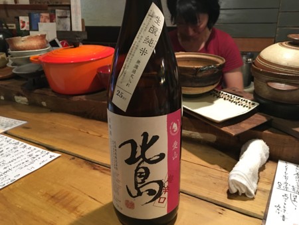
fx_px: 251
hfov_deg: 61.6
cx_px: 150
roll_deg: +0.0
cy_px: 112
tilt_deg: -19.4
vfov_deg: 48.3
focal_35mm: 29
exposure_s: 1/4
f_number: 2.2
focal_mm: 4.15
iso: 50
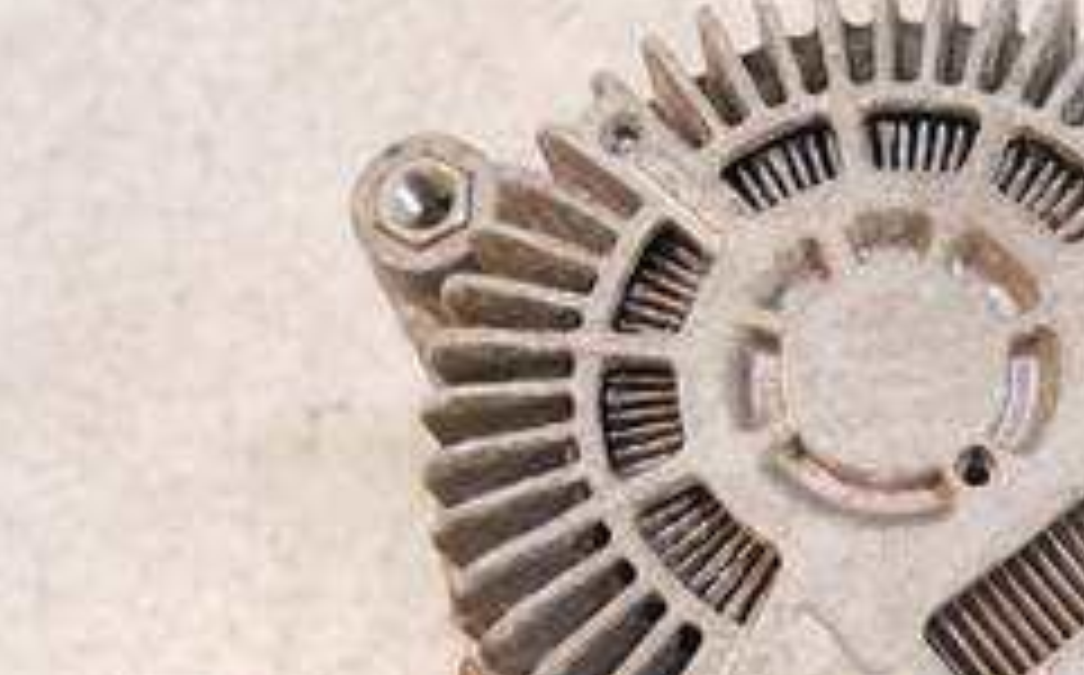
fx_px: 1623
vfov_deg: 23.1
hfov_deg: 35.4
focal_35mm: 55
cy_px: 544
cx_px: 913
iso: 800
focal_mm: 13
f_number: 3.5
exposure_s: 1/60
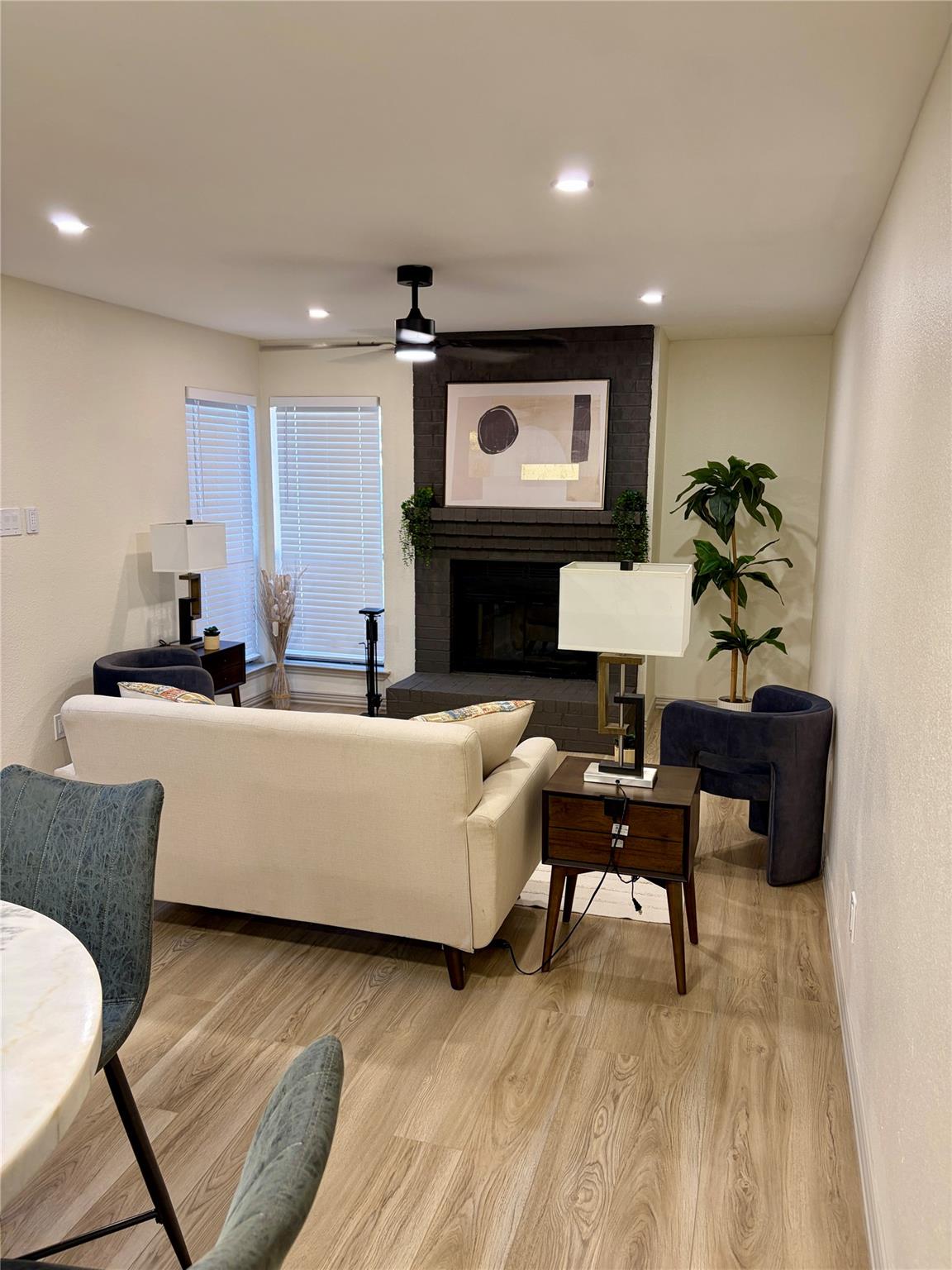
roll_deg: +0.4
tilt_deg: -9.8
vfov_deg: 67.3
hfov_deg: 53.1
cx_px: 476
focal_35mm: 26
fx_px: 953
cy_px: 635
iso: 100
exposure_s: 1/60
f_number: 1.6
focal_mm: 5.96
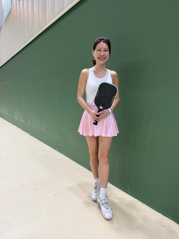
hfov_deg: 56.8
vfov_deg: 71.6
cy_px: 120
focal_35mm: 24
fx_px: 165
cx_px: 90
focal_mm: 6.76
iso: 160
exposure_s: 1/100
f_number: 1.78
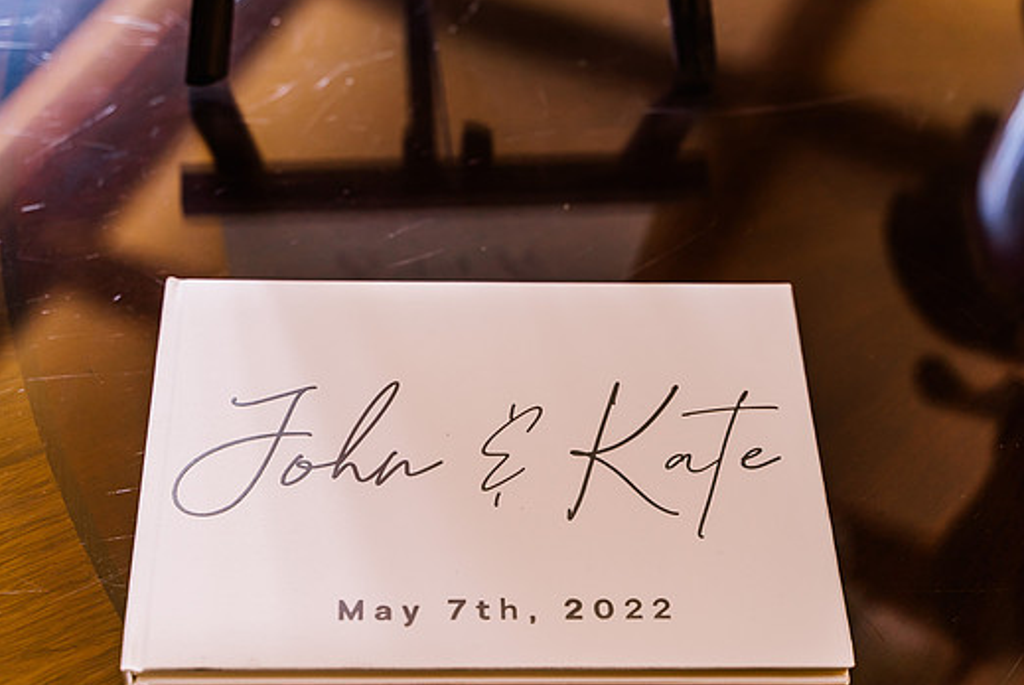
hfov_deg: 30.1
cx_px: 523
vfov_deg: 20.3
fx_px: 1907
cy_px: 374
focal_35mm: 67
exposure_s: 1/100
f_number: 4
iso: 800
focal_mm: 60
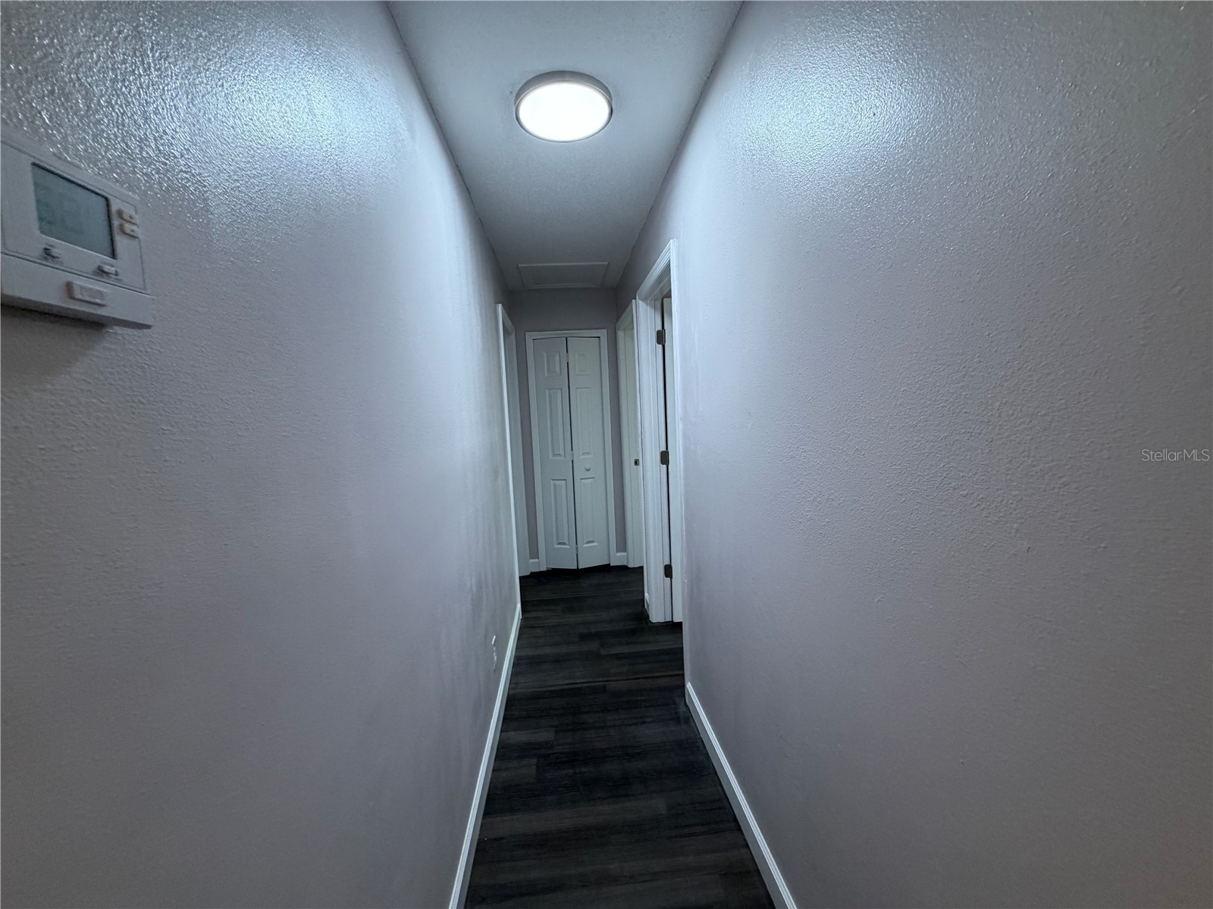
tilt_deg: -1.3
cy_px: 454
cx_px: 606
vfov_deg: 85.7
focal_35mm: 14
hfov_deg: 102.1
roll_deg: +3.7
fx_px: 491
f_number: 2.2
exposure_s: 1/120
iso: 250
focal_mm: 2.22
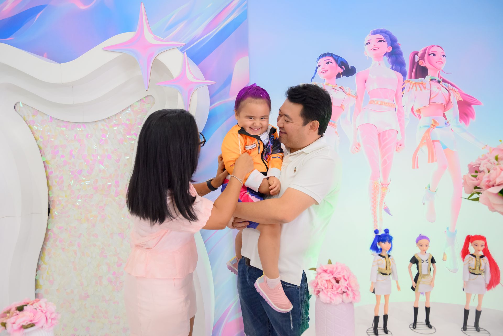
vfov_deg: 47.2
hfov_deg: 66.4
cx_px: 252
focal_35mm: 28
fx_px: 384
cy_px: 168
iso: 2000
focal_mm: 27.5
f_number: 4
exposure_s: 1/160
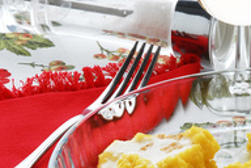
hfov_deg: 5.9
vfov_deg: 4.0
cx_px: 275
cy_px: 163
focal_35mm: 347
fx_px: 2420
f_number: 20
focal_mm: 105
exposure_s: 1/125
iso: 100
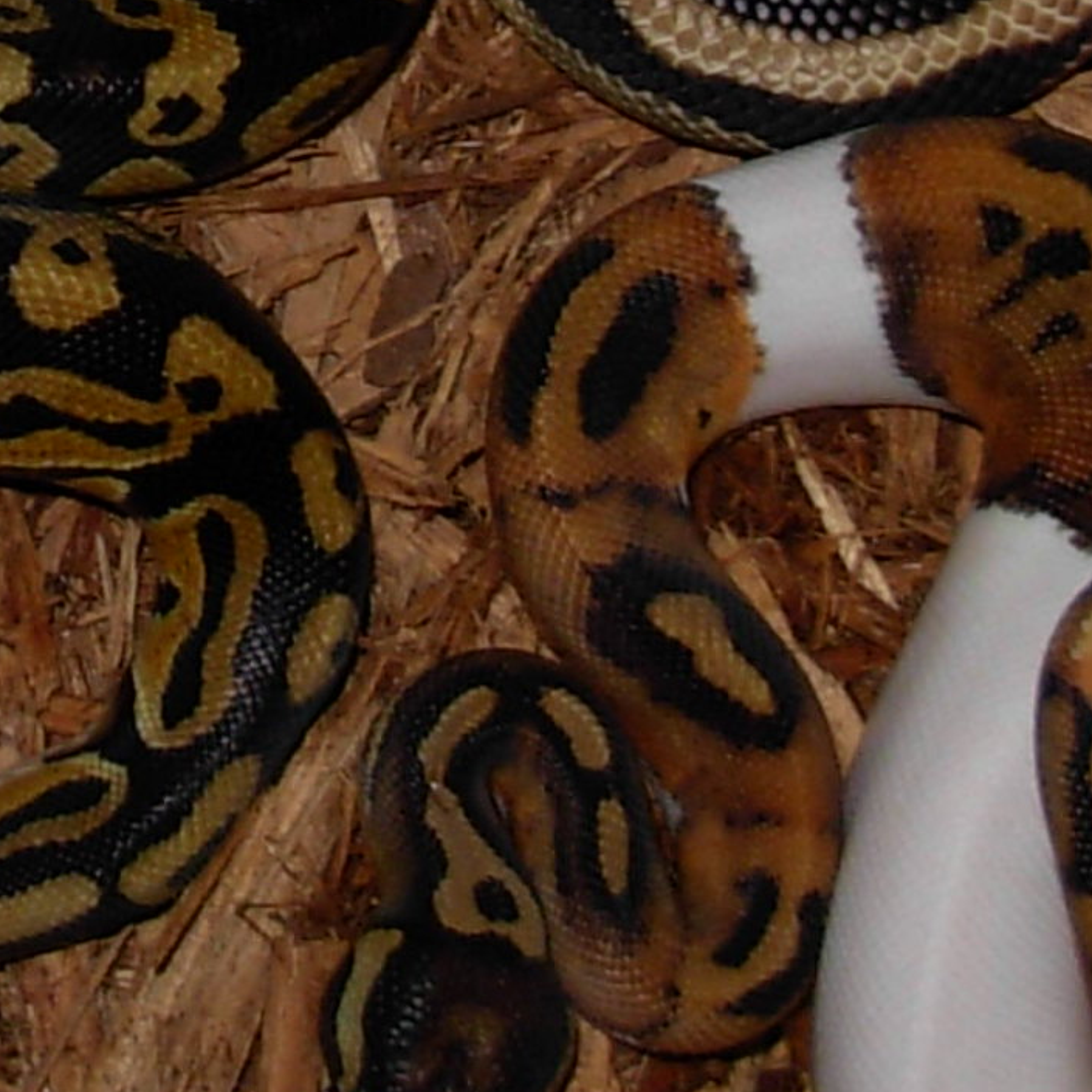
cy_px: 722
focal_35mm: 61
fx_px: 2177
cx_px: 901
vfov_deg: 28.0
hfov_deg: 27.5
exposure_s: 1/22.6
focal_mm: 6.3
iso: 79
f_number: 2.9
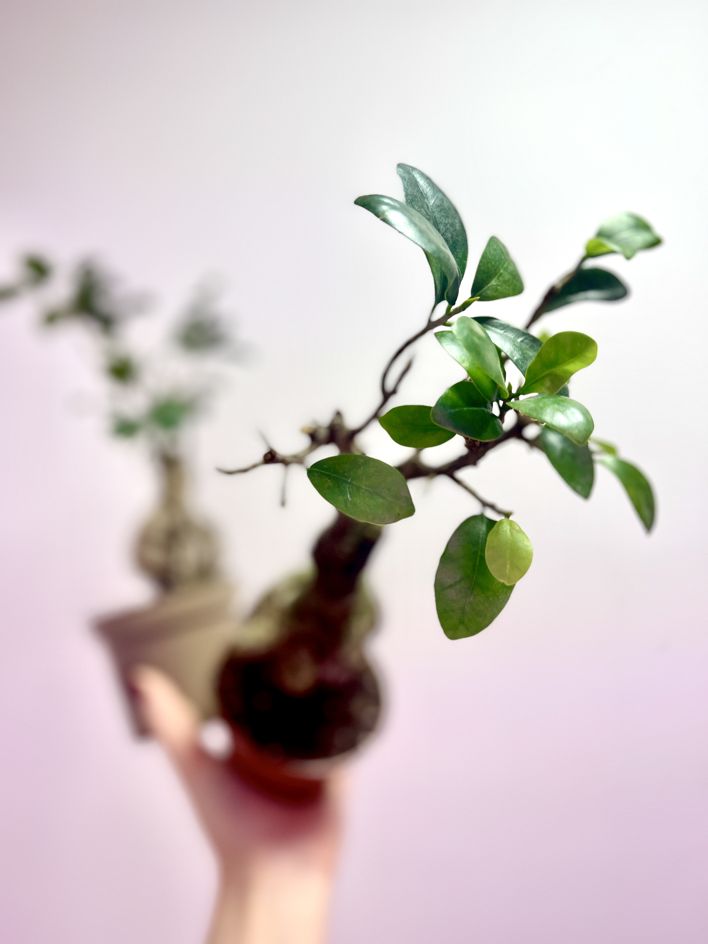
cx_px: 354
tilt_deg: -3.2
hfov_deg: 53.1
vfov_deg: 67.3
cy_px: 472
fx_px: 709
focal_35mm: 26
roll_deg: +2.7
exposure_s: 1/100
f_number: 1.6
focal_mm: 5.1
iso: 40
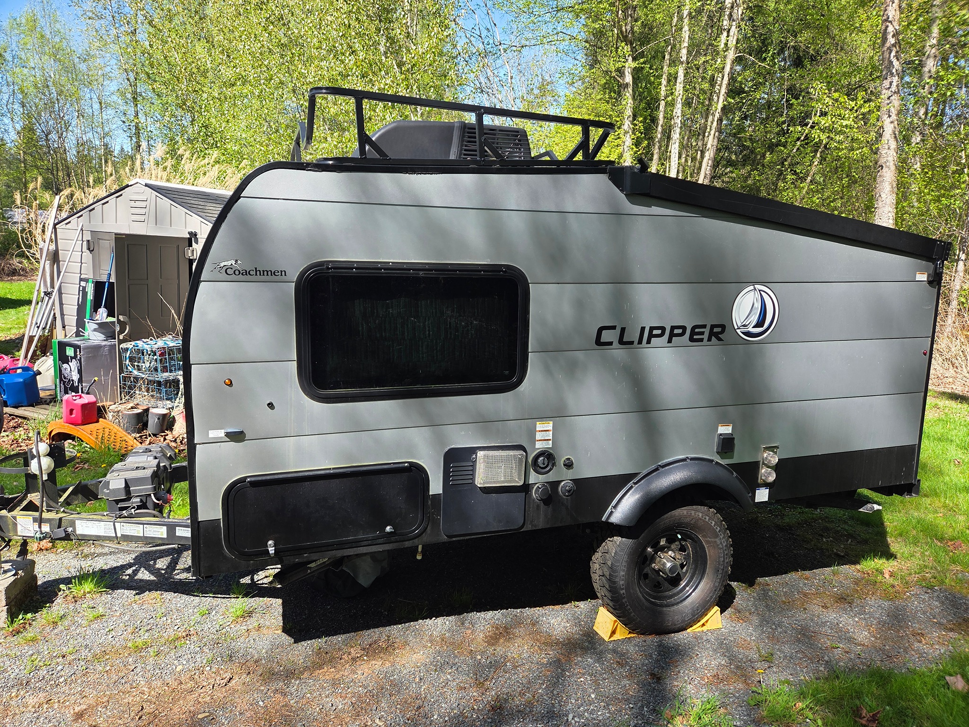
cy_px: 364
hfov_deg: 73.9
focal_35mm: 23
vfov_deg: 58.9
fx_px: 644
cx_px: 484
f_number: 1.8
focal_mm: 5.4
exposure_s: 1/1084
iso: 80
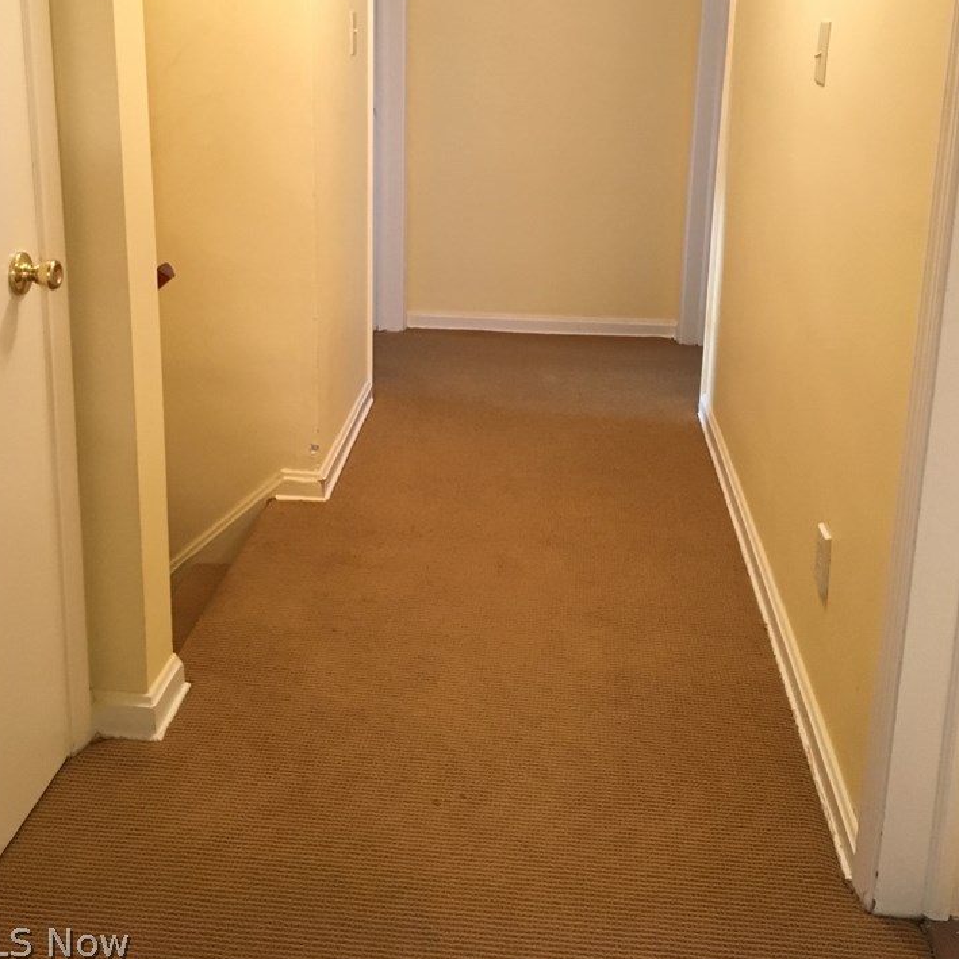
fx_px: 1160
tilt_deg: -13.8
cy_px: 281
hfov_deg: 44.9
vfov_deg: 43.9
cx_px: 463
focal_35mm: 37
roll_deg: +0.3
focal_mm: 4.15
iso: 200
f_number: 2.2
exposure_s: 1/20
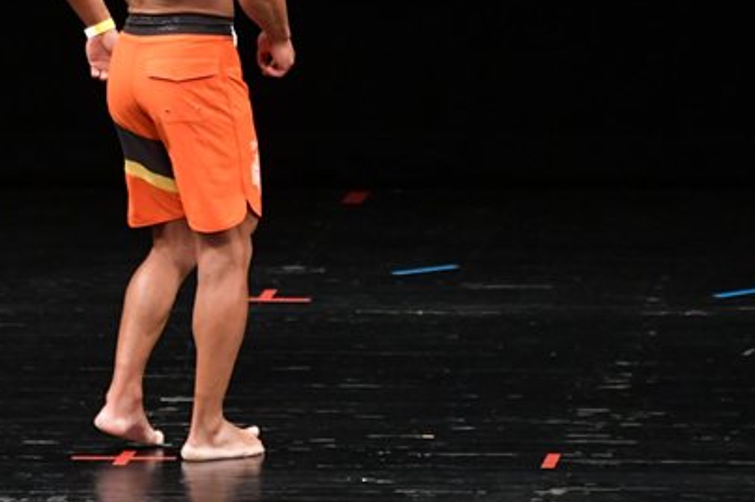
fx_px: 11467
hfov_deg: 3.8
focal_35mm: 547
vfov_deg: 2.5
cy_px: 54
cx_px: 130
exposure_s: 1/400
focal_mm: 190
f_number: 5.6
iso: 3200
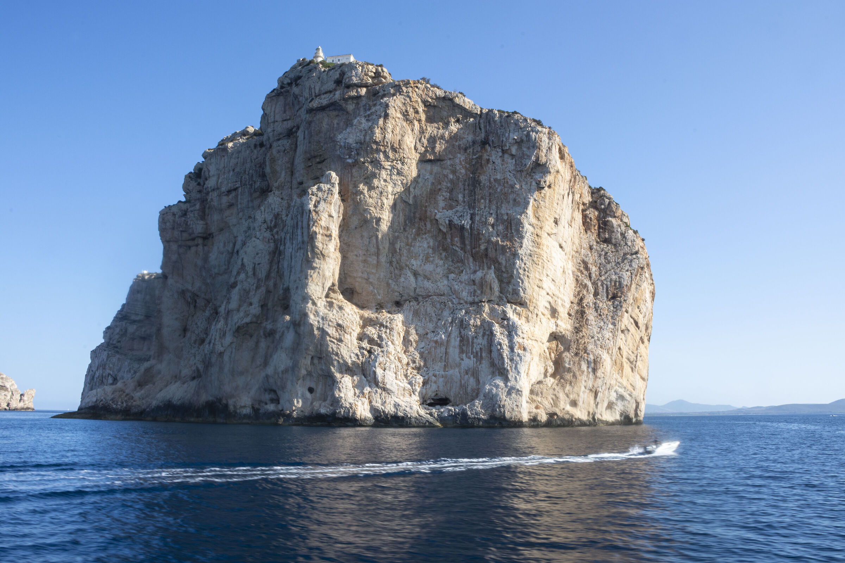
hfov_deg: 67.4
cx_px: 422
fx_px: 634
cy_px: 282
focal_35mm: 27
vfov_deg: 47.9
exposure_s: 1/30
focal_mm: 18
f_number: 22
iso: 110
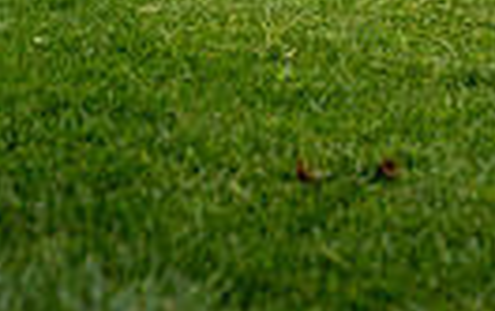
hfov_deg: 11.1
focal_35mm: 187
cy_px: -513
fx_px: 2527
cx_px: 529
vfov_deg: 6.6
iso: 400
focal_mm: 54
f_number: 7.1
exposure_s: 1/800
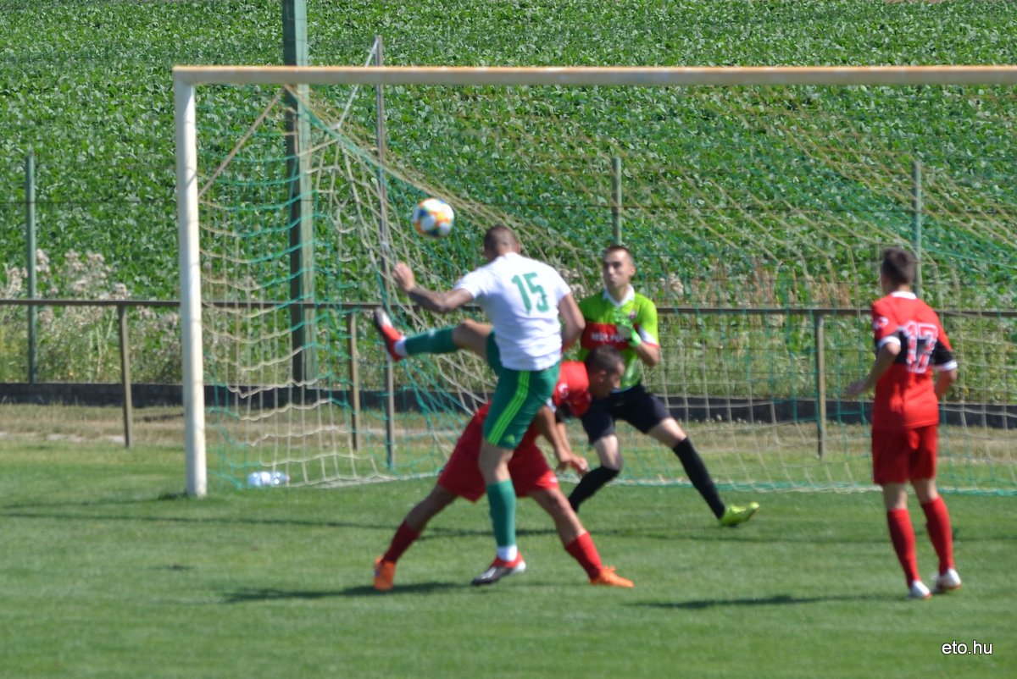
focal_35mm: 248
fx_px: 6997
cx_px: 508
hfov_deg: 8.3
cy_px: 340
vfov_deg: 5.6
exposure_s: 1/1250
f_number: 5
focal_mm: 165
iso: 200
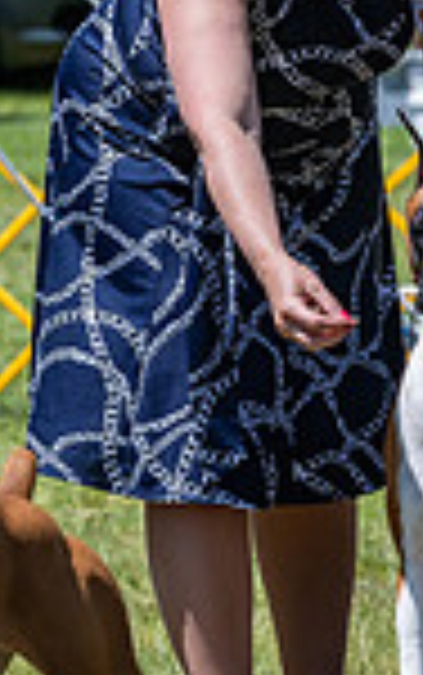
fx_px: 8487
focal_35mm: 461
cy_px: 198
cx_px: 495
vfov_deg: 4.6
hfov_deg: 2.9
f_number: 6.3
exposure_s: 1/1600
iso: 500
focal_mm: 151
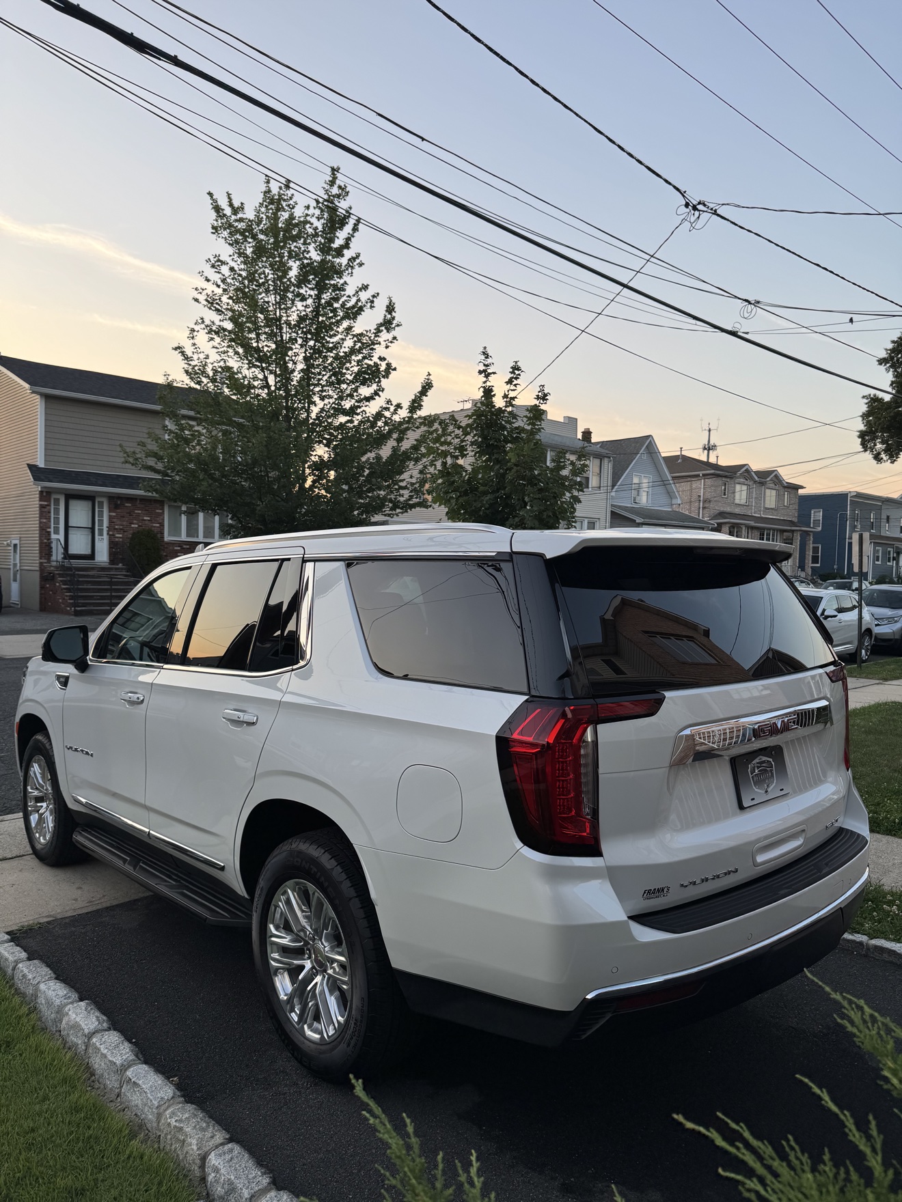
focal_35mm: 24
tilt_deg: -3.1
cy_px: 601
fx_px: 834
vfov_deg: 71.6
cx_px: 451
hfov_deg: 56.8
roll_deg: -0.3
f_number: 1.78
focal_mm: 6.76
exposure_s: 1/433
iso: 80
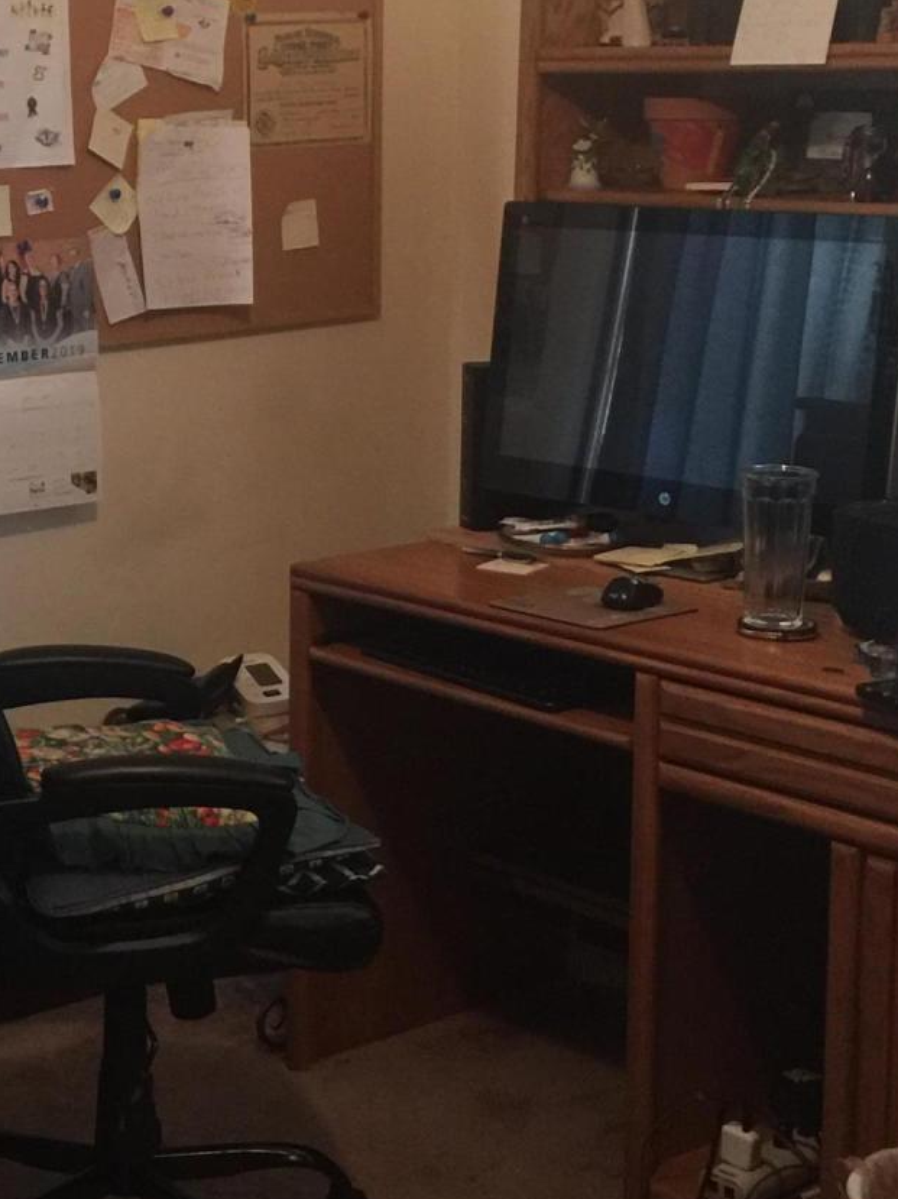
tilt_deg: -7.3
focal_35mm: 70
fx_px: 2423
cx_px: -33
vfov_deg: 27.7
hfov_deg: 20.2
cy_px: 422
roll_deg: +0.6
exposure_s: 1/15
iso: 125
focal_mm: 4.15
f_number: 2.2
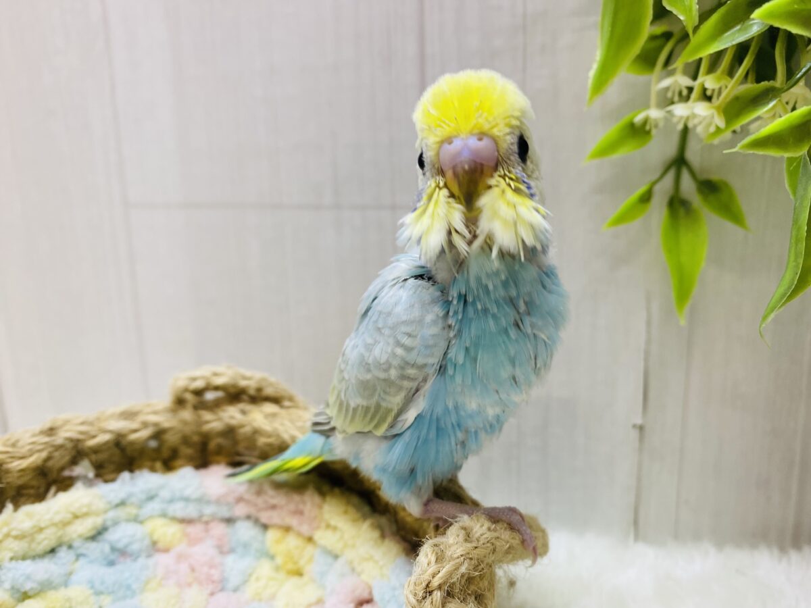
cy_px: 304
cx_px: 406
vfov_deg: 54.9
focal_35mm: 25
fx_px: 586
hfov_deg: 69.4
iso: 125
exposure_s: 1/100
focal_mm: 4.25
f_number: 1.8
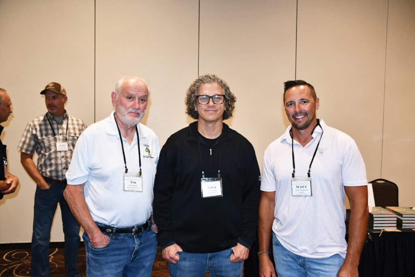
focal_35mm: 33
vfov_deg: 40.0
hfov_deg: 57.2
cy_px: 138
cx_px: 208
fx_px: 380
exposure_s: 1/60
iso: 1400
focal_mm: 22
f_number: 3.5
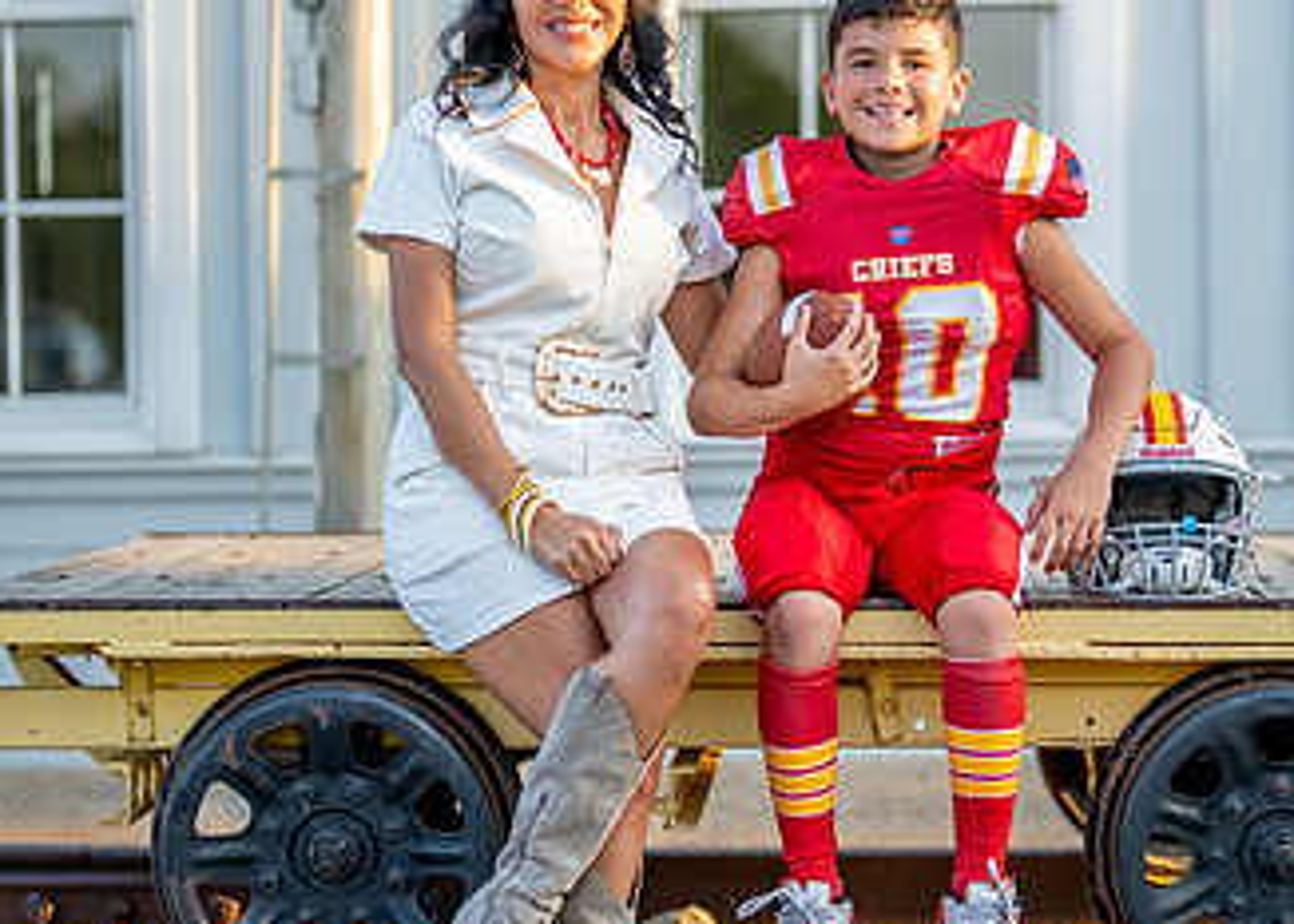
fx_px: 3749
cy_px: 447
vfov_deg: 14.1
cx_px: 864
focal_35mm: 102
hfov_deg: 19.5
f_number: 1.2
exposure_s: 1/3200
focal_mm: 50
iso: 200
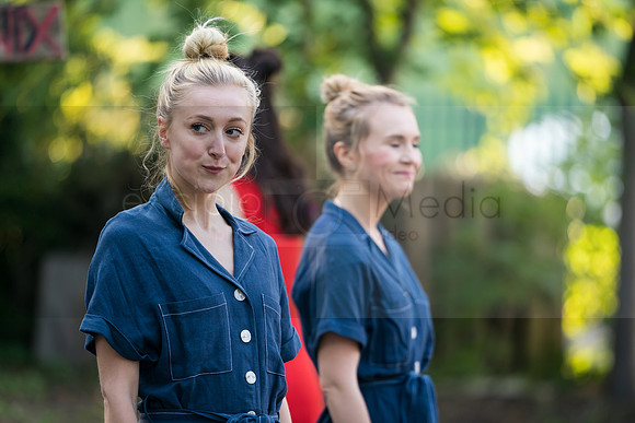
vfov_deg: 5.8
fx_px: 4151
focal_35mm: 235
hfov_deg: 8.7
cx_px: 337
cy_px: 241
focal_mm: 200
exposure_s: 1/250
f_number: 2.8
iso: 320
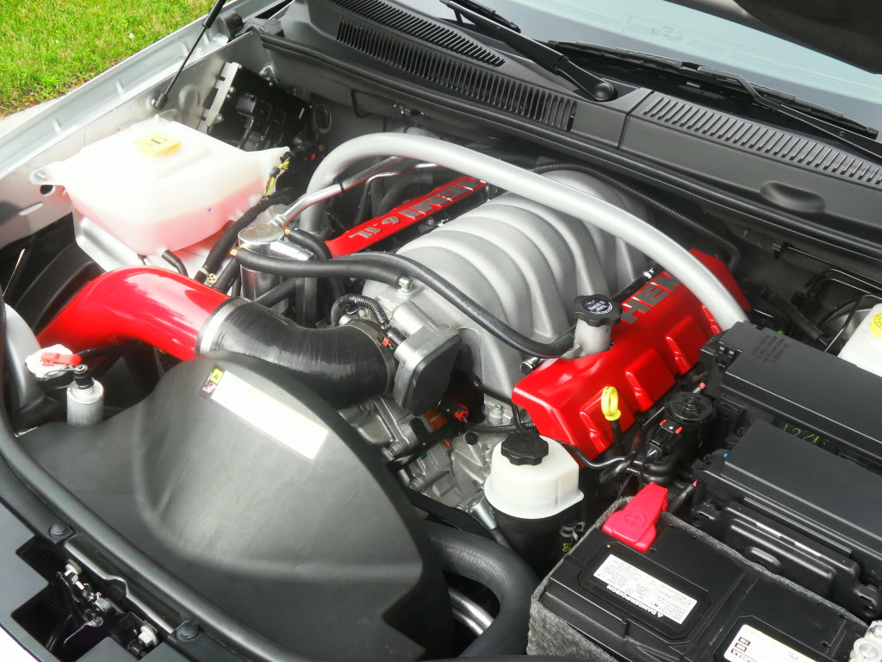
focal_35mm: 45
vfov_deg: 32.2
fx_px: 1147
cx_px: 441
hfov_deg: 42.1
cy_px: 331
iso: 80
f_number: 3.5
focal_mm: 8.1
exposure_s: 1/180
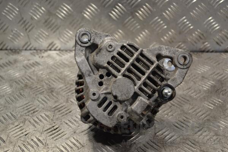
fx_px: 304
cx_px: 114
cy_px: 76
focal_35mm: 48
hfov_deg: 41.1
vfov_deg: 28.1
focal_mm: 32
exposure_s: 1/125
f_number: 5.6
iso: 400
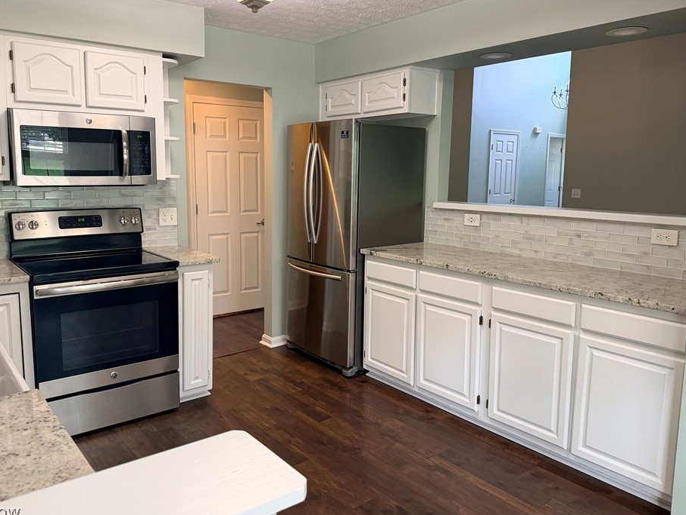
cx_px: 327
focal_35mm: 27
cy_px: 234
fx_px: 535
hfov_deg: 65.3
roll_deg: -0.2
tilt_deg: -7.8
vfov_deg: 51.3
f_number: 1.78
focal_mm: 6.76
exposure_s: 1/60
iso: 250
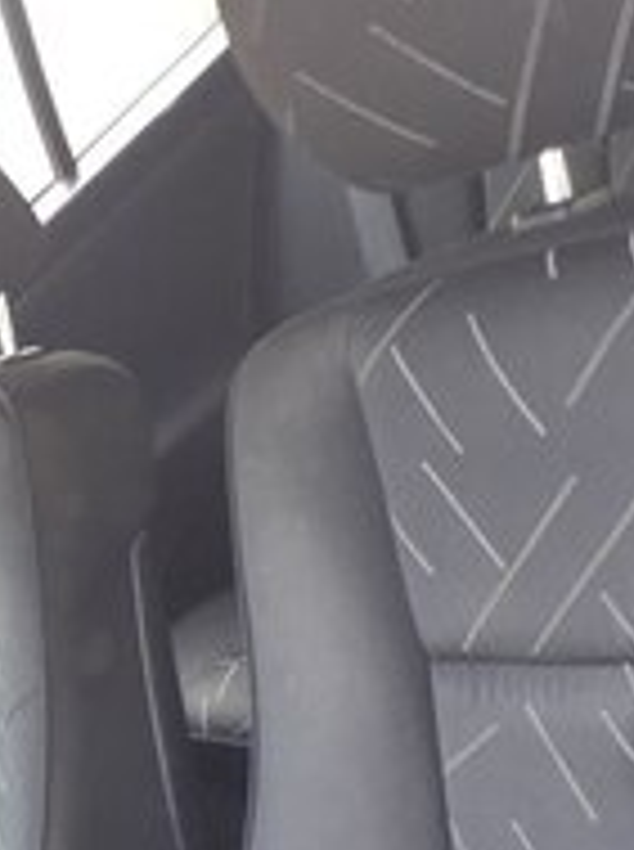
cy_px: 1034
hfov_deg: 19.9
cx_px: -31
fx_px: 1740
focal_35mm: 71
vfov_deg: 24.7
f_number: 1.9
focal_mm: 3.6
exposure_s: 1/50
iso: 125
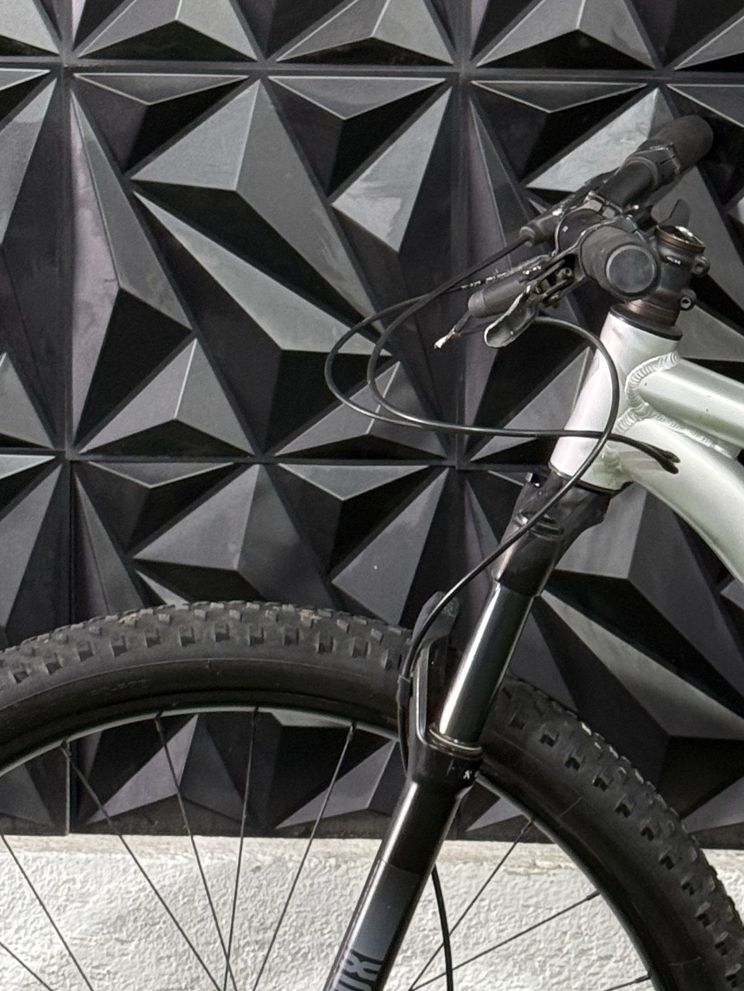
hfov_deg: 12.0
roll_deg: -1.9
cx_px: 584
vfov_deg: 16.0
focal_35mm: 123
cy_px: 432
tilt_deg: -7.7
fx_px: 3524
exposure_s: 1/60
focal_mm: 6.76
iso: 160
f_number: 1.78
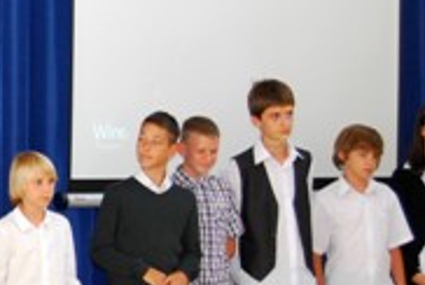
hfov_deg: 9.9
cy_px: 152
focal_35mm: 200
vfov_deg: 6.9
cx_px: -222
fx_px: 2365
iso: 560
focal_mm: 38
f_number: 4.8
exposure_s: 1/60
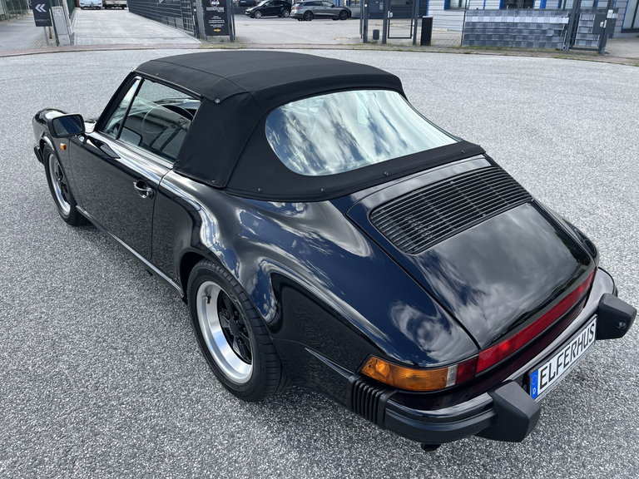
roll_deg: +0.1
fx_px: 480
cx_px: 320
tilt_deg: -25.1
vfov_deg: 53.1
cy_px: 240
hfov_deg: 67.3
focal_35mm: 26
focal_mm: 5.1
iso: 50
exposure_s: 1/840
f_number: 1.6
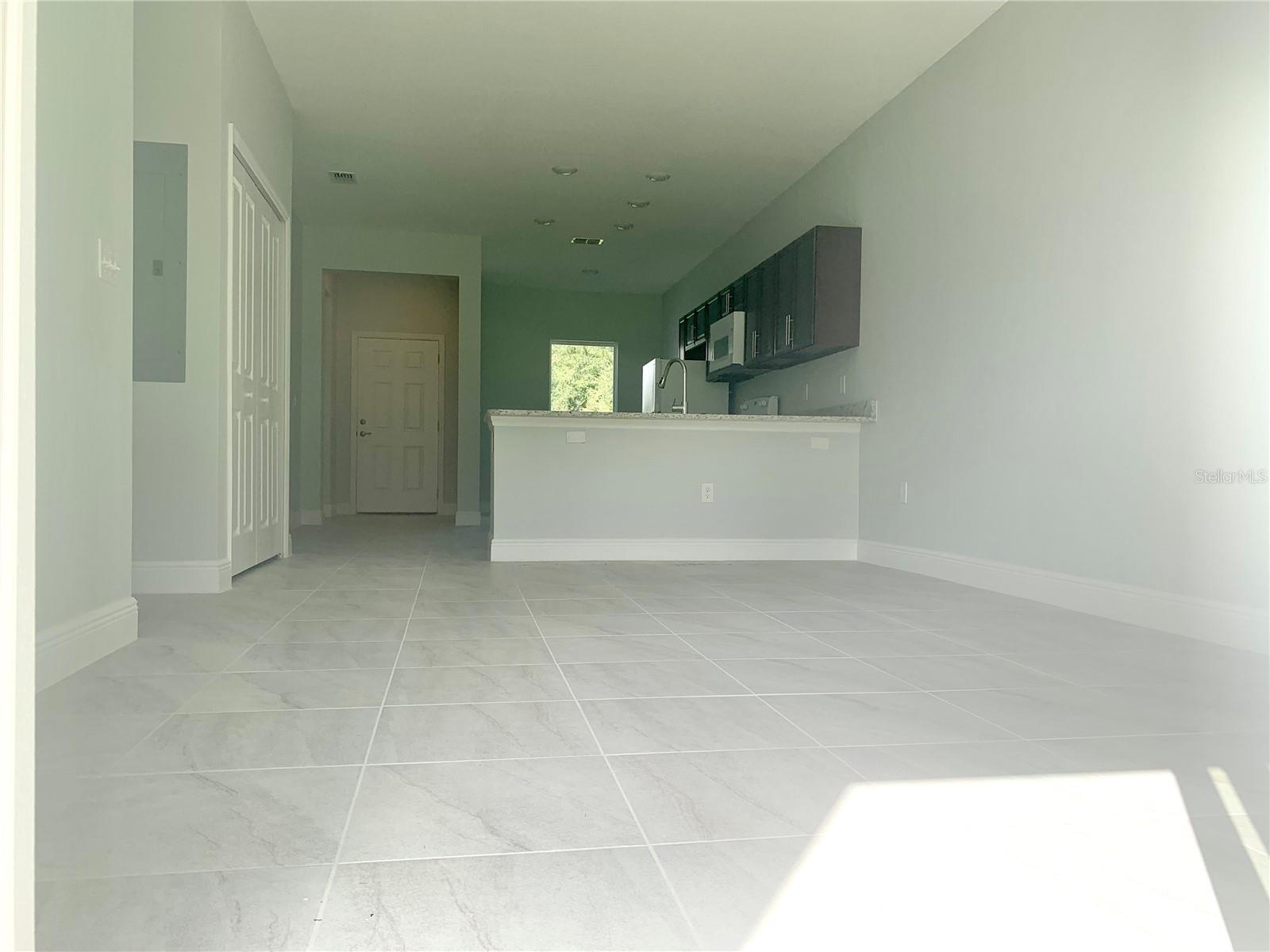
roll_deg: -0.9
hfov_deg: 67.3
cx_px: 635
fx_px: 954
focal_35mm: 26
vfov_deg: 53.1
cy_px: 476
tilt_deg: +0.6
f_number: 1.8
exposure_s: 1/396
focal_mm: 4.25
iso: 25
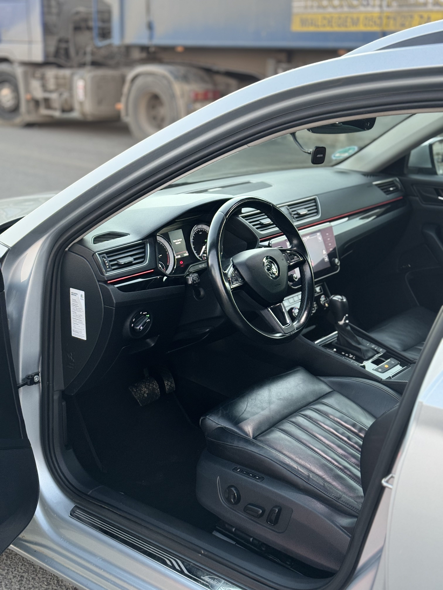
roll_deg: +0.6
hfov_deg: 30.3
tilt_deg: -15.6
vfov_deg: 39.7
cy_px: 295
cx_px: 222
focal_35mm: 48
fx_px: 819
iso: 250
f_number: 1.78
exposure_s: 1/40
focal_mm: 6.76
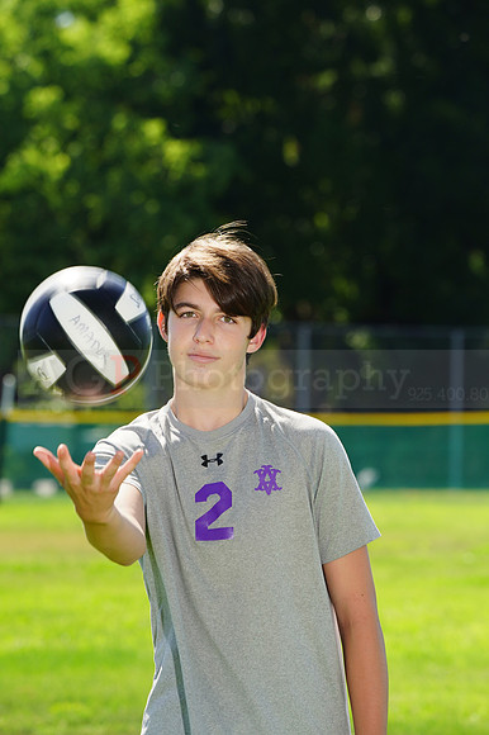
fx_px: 5936
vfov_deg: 7.1
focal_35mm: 291
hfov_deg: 4.7
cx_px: 244
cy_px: 368
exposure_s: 1/200
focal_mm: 291
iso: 200
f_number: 11
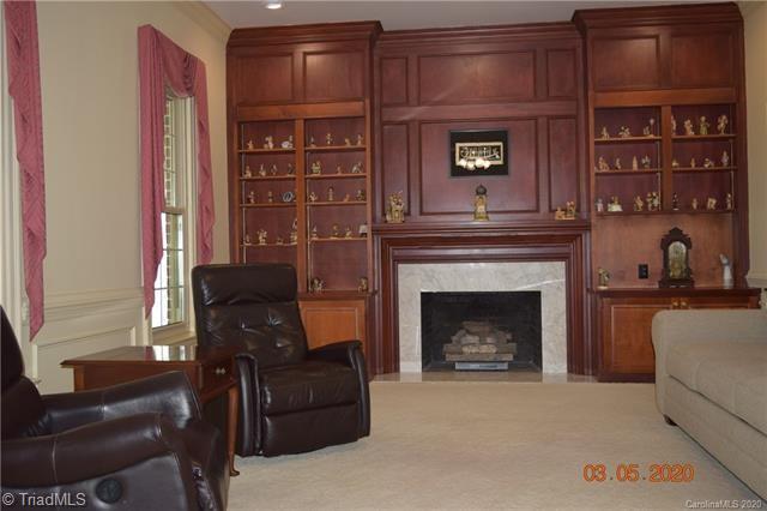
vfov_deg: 36.8
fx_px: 767
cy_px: 256
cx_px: 384
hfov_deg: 53.2
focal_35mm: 36
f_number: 4
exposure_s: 1/60
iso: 280
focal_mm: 24
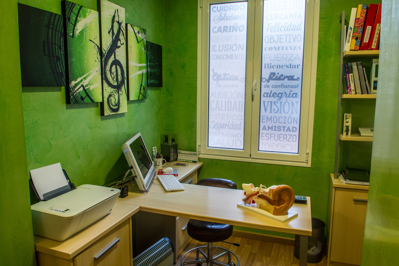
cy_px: 133
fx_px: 283
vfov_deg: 50.4
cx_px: 200
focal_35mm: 26
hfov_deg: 70.4
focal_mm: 17
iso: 100
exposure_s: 1
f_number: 10
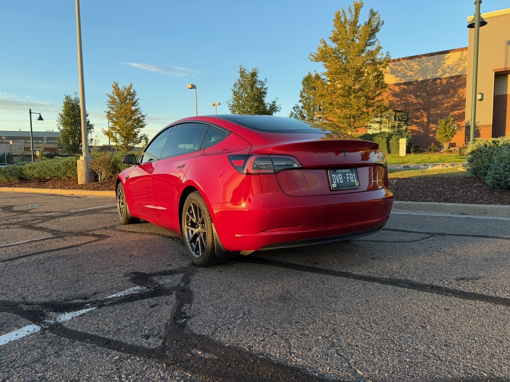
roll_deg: +0.8
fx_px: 354
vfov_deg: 56.8
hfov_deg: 71.6
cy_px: 191
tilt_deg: -5.9
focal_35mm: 24
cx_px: 255
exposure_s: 1/370
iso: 80
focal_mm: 6.76
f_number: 1.78
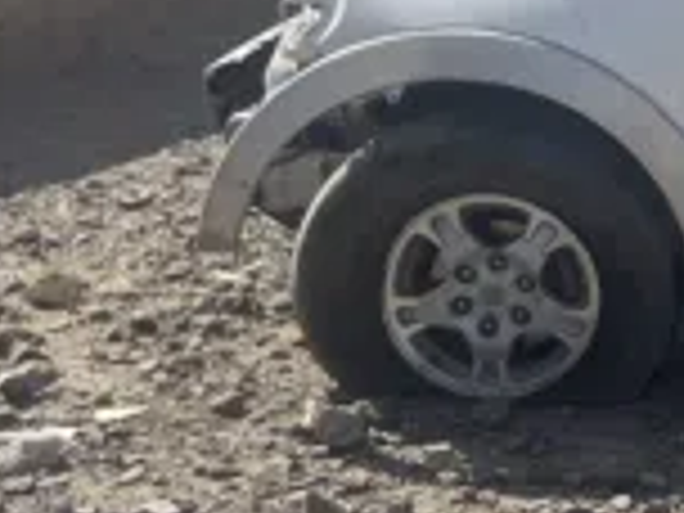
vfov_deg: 14.0
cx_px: 1282
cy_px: 54
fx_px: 2075
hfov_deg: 15.6
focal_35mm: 105
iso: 32
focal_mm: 5.1
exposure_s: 1/4049
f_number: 1.6
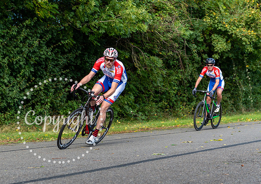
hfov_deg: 23.2
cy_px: 74
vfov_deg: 16.5
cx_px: 106
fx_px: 635
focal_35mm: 86
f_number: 3.5
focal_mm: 66
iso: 200
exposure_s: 1/500
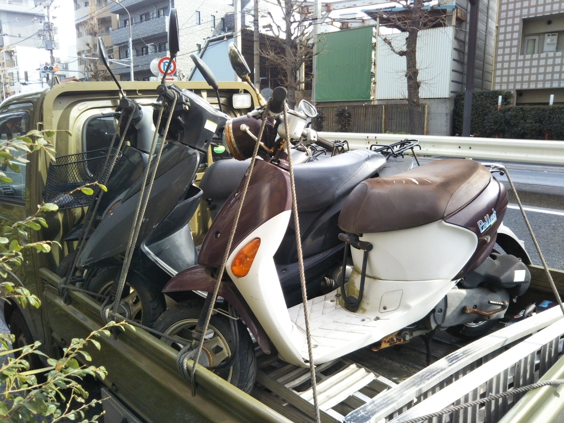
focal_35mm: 30
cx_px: 282
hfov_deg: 60.0
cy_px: 212
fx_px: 489
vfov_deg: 46.8
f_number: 2.2
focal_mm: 4
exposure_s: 1/185
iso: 37
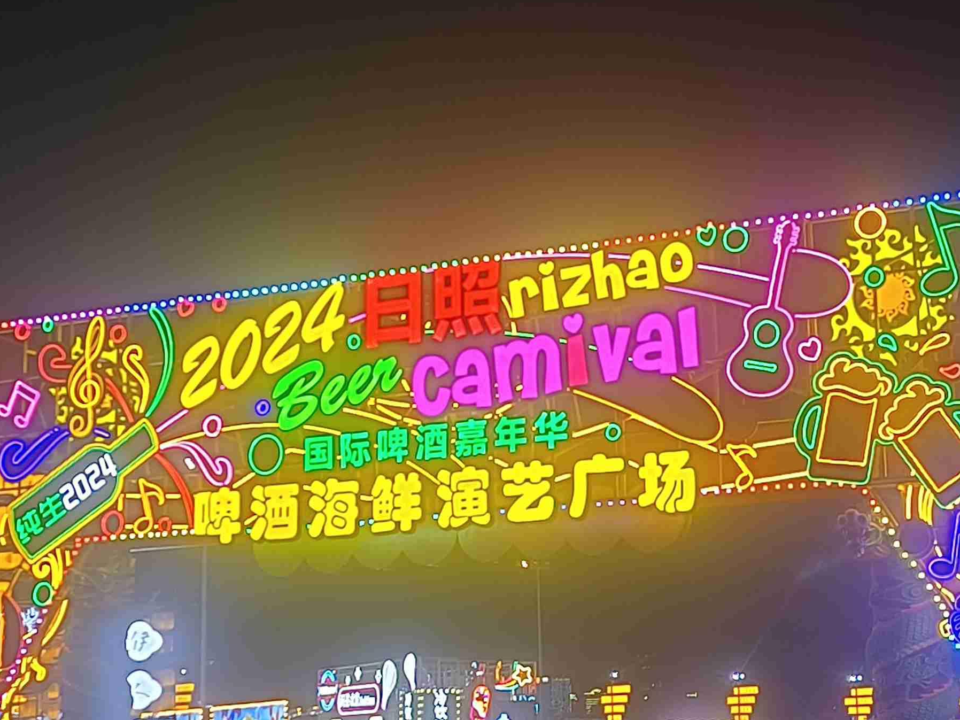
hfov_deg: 26.7
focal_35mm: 73
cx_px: 520
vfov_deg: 20.2
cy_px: 302
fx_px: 2024
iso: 615
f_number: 1.75
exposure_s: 1/25
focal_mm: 5.5
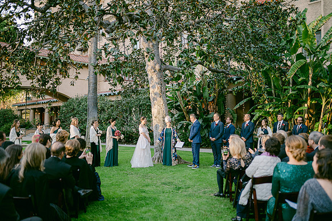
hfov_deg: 54.5
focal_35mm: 35
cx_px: 166
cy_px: 110
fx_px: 323
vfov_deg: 37.8
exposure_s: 1/1600
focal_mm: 35
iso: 1000
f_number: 1.4
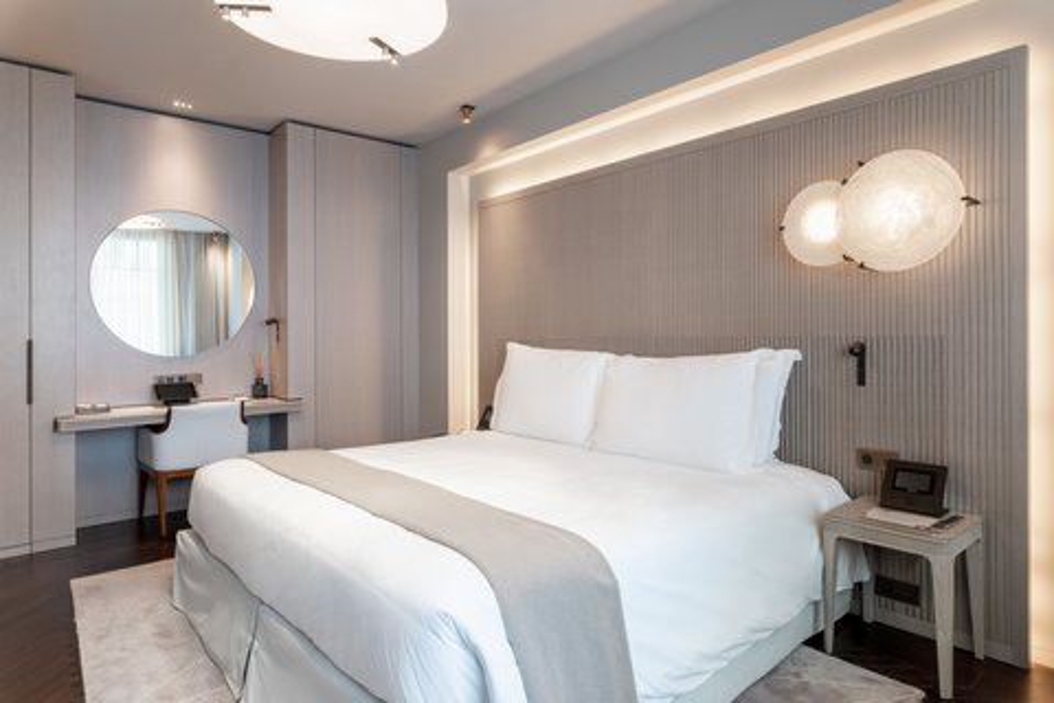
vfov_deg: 61.9
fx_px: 586
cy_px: 352
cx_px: 527
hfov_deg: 84.0
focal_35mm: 20
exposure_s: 1/2.5
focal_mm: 20
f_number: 11
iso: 100
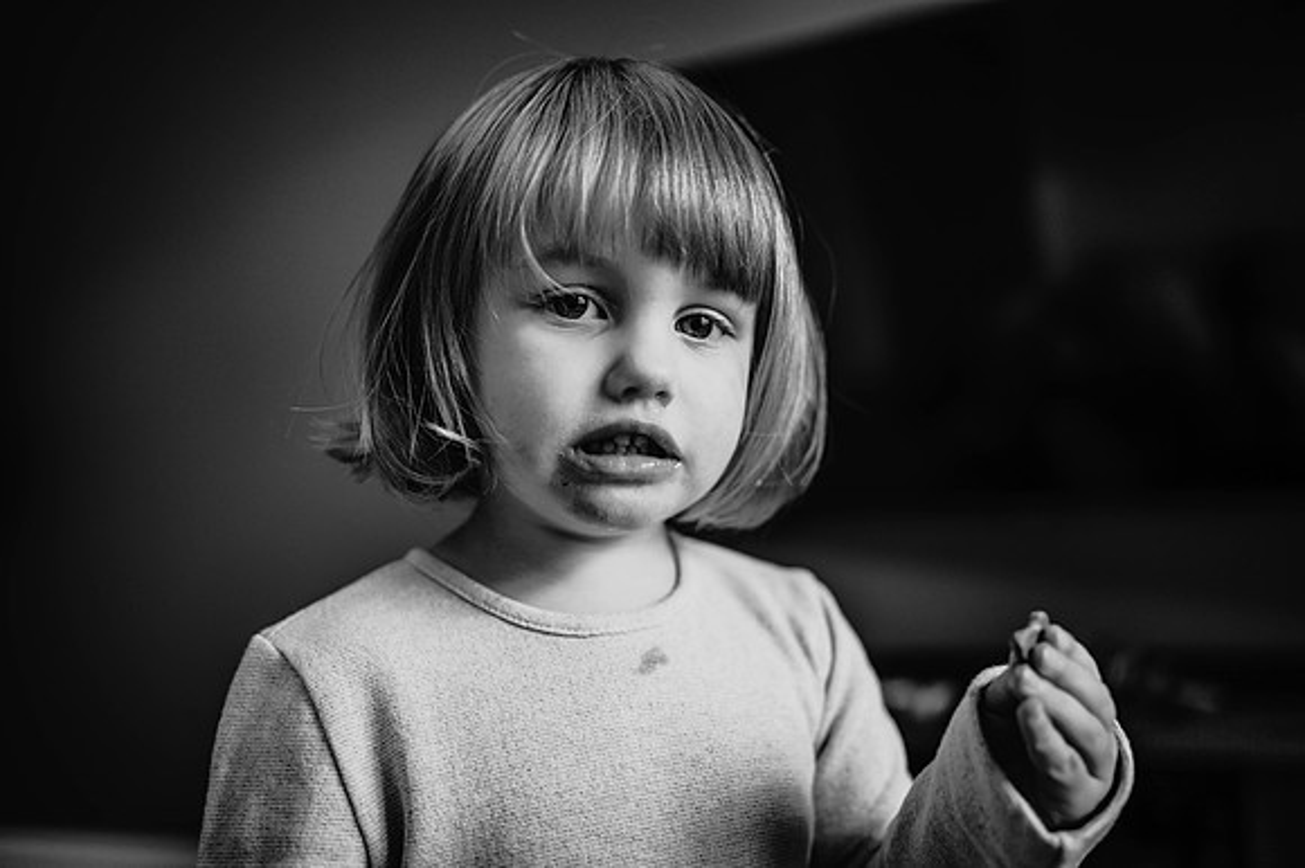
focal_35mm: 35
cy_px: 434
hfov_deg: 54.5
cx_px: 652
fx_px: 1268
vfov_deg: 37.8
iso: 180
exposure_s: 1/160
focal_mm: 35
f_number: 2
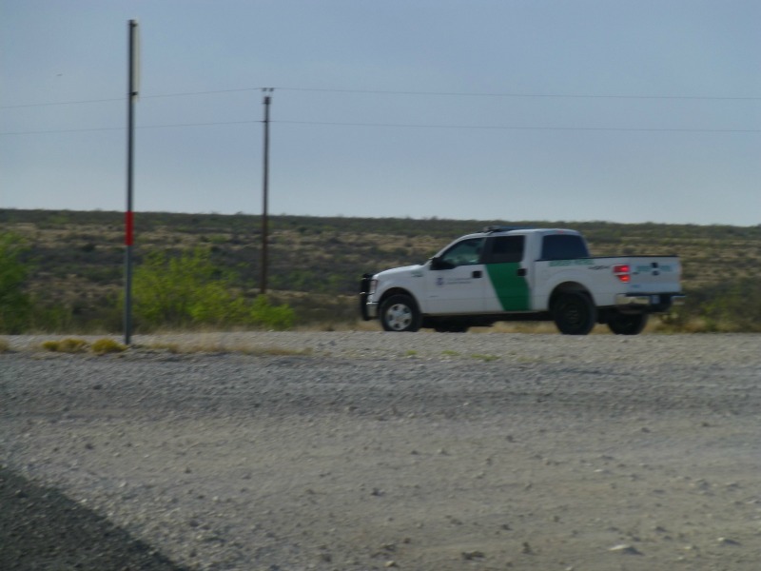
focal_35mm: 265
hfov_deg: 7.5
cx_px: 380
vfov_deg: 5.6
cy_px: 286
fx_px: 5826
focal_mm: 47.3
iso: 100
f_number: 5.8
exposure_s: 1/640
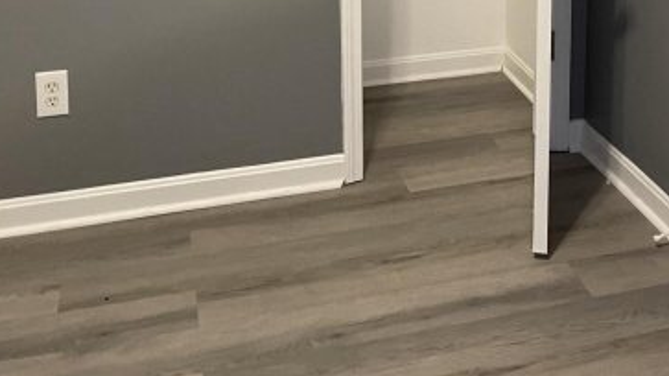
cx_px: 426
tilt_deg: -8.4
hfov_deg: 39.6
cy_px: -158
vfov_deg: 20.4
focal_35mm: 52
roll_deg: +0.1
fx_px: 922
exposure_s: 1/40
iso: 320
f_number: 1.6
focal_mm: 4.2
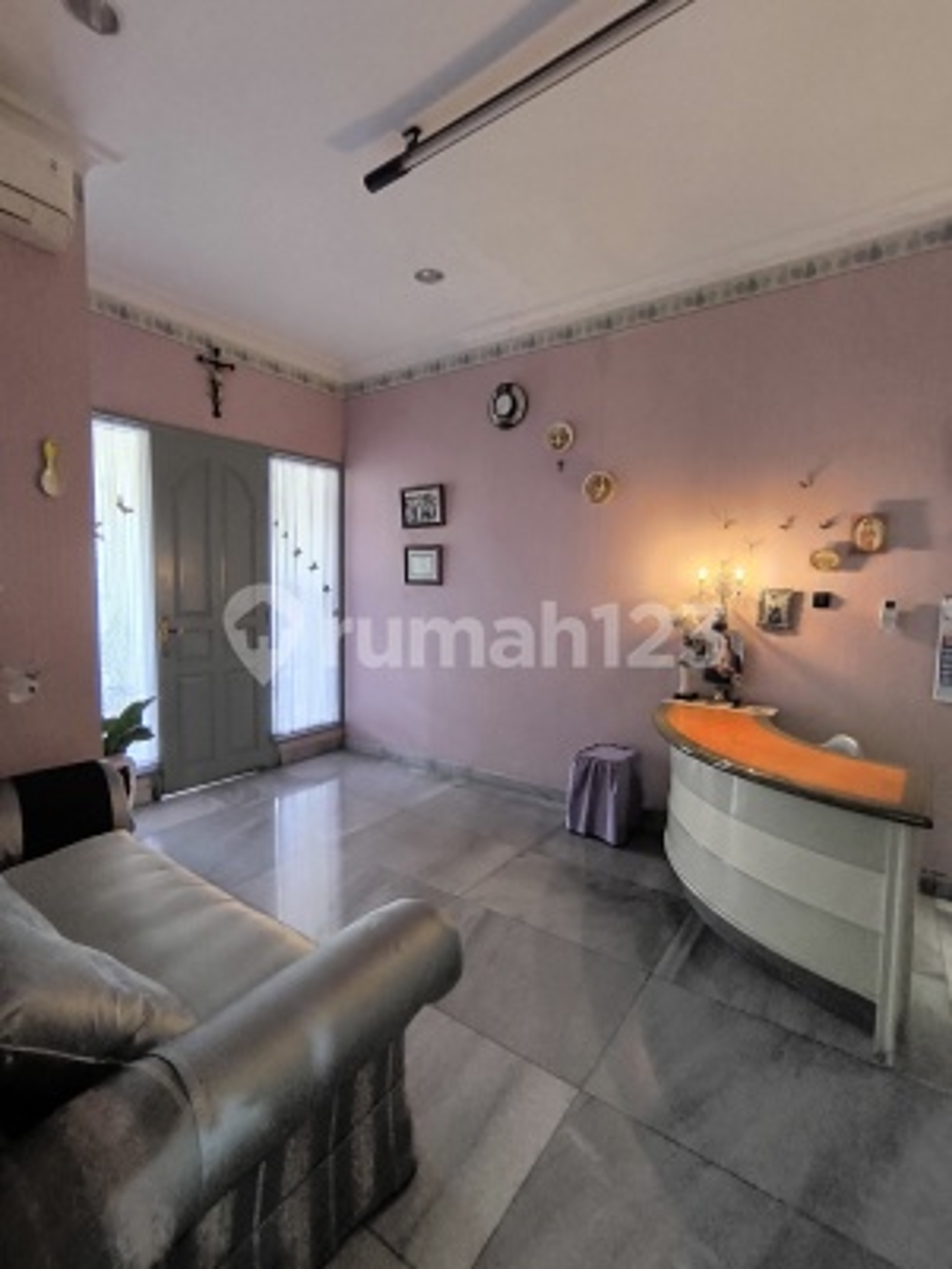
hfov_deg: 78.1
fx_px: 586
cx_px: 476
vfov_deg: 94.5
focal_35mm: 16
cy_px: 634
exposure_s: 1/25
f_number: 2.2
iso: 640
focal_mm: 1.65
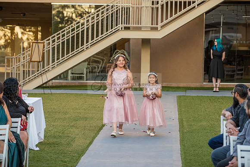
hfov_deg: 15.8
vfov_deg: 10.6
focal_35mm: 130
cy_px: 84
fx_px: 903
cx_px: 125
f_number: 4
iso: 800
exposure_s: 1/320
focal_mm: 130
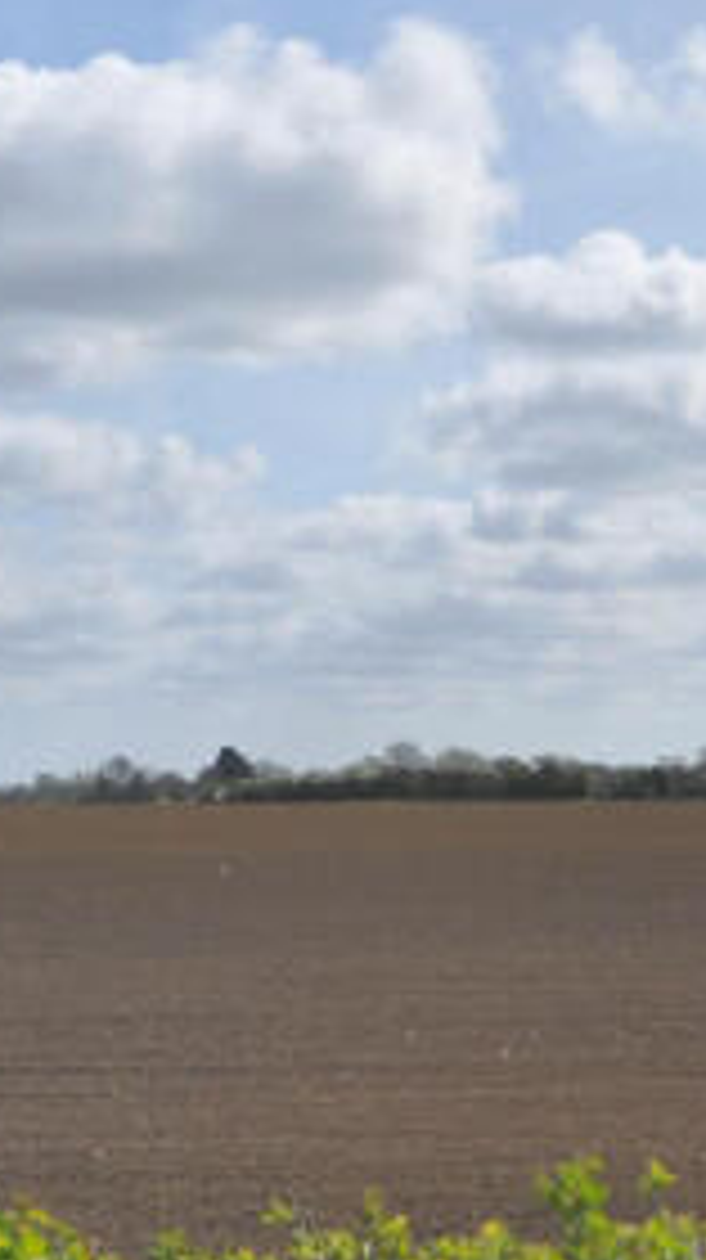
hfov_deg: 14.9
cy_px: 572
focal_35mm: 81
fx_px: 2702
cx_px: 364
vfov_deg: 26.2
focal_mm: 22
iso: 200
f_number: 29
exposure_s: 1/2500
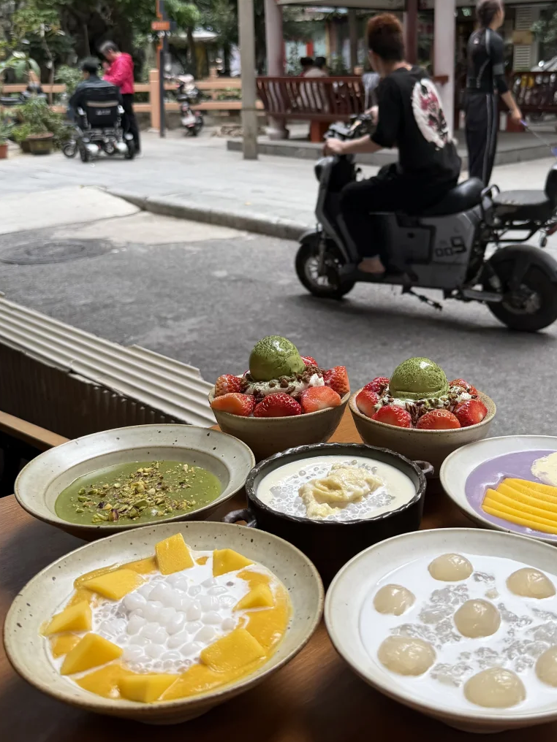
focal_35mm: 34
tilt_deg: -15.6
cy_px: 284
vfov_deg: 53.4
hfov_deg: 41.7
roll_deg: +0.5
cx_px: 321
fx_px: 729
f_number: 1.78
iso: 80
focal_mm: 6.76
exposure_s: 1/370
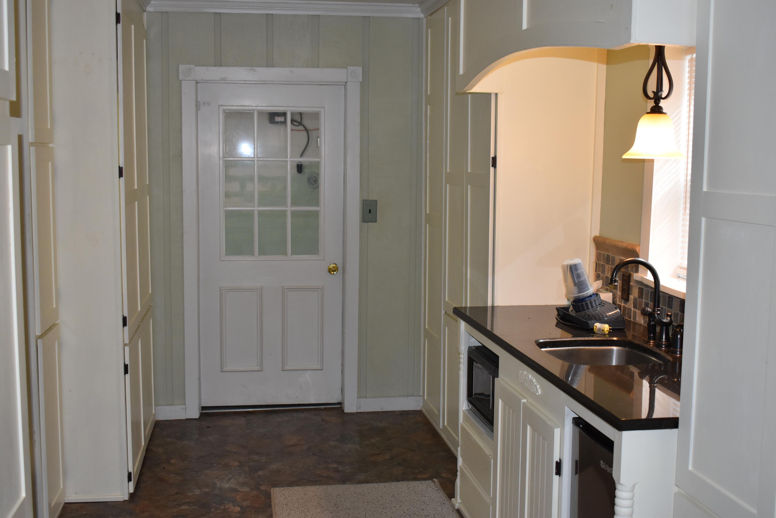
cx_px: 388
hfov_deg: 46.4
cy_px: 259
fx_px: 905
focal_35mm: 42
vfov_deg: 31.9
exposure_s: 1/100
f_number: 5
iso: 800
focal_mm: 28
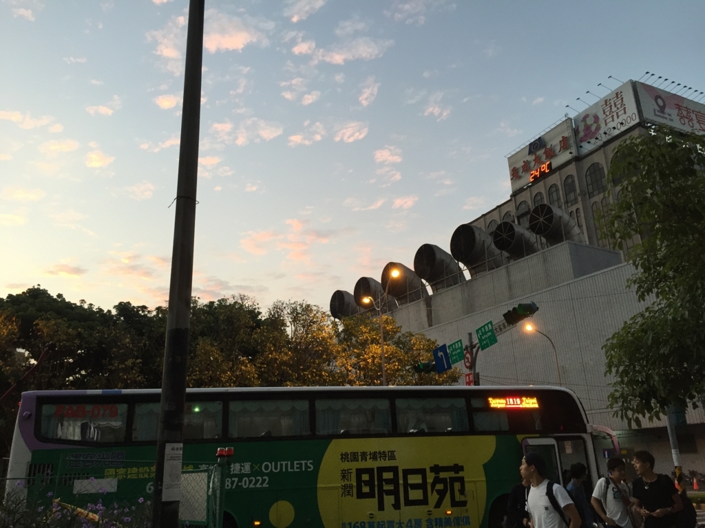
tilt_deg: +16.5
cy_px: 264
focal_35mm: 29
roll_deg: +1.6
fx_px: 591
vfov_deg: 48.2
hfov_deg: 61.7
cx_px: 352
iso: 32
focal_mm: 4.15
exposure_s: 1/40
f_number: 2.2
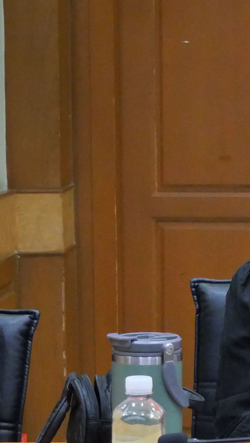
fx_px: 1767
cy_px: 322
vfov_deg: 14.3
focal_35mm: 150
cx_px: 359
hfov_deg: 8.0
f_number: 4.3
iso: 3200
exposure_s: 1/100
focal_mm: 23
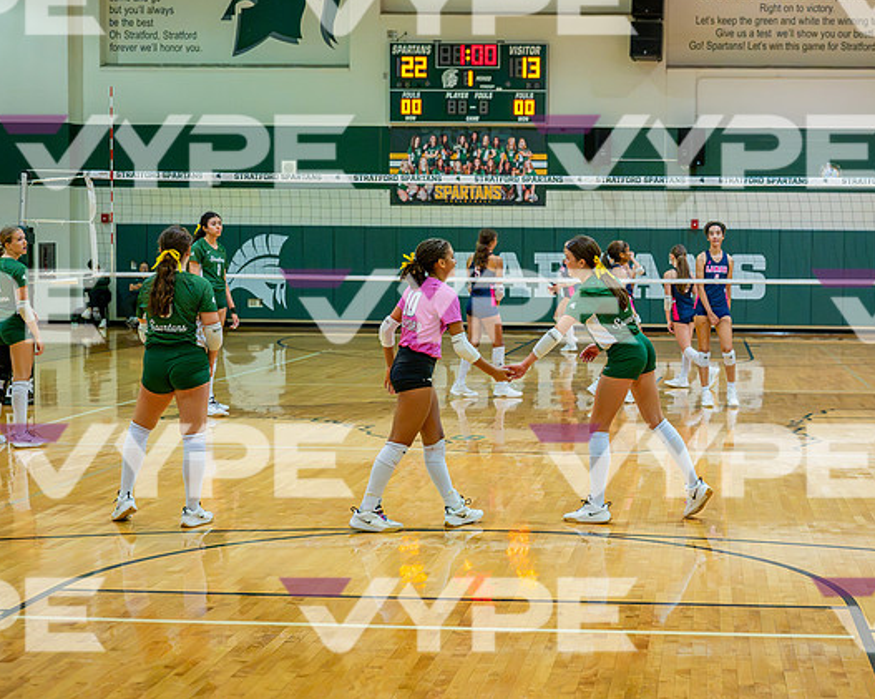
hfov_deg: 30.2
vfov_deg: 24.6
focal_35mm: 62
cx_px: 600
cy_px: 344
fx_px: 1605
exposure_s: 1/800
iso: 7200
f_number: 2.8
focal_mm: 40
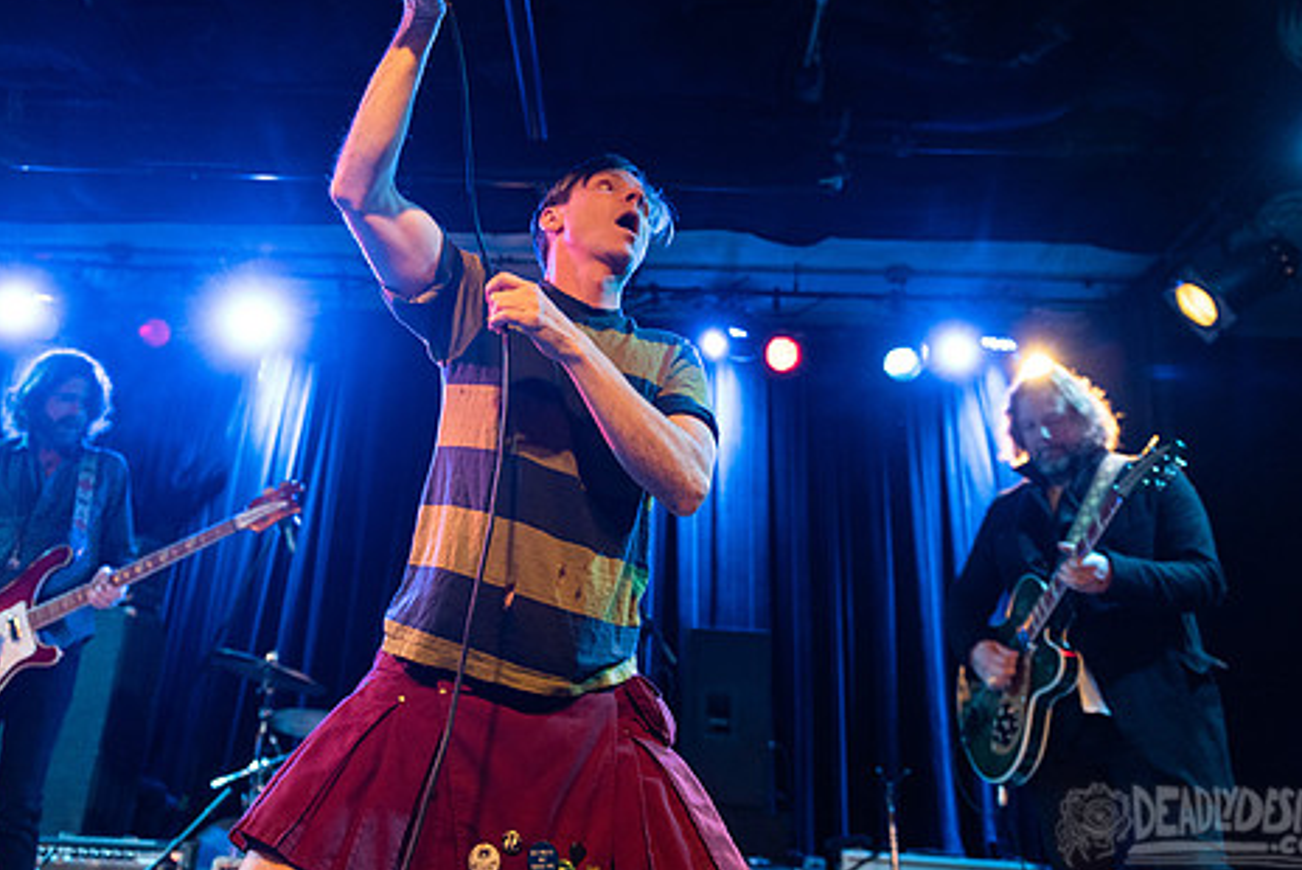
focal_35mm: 30
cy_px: 341
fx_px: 1086
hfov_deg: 61.7
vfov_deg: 43.4
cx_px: 575
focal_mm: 24
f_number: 3.2
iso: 2000
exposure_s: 1/160
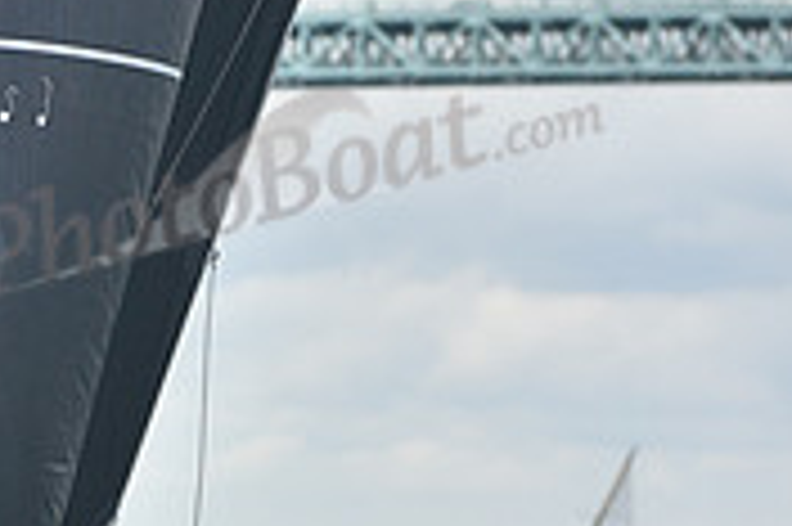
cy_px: 479
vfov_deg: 2.2
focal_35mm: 626
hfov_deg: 3.3
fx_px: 13759
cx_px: -261
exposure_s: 1/1000
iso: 250
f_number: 5.6
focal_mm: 190
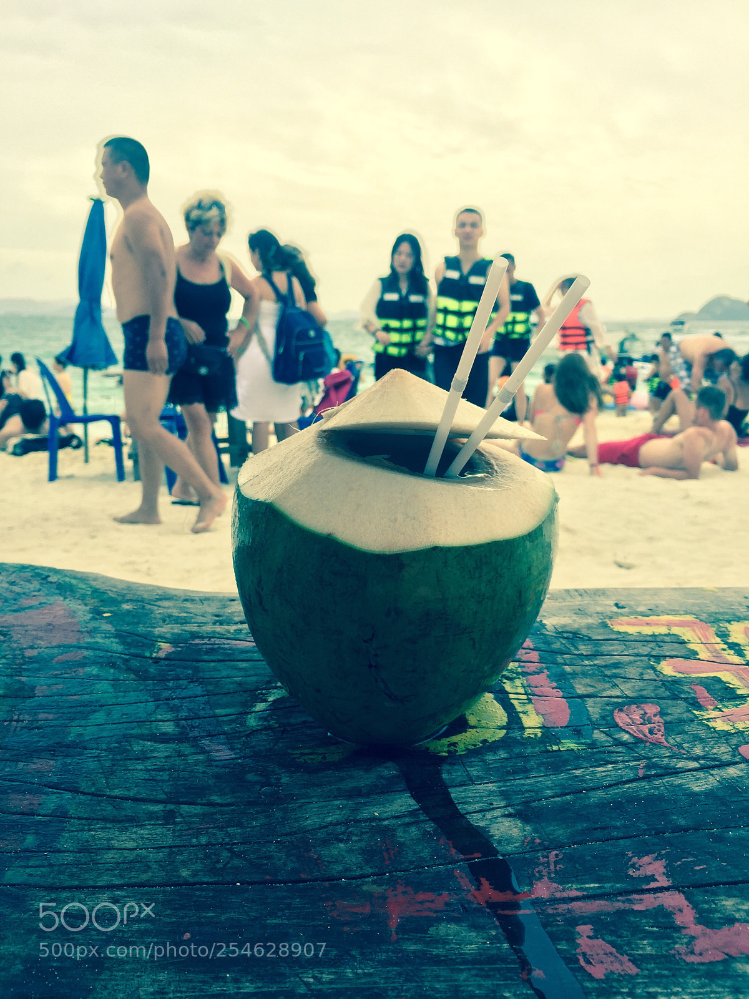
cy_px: 500
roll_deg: -0.5
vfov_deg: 61.7
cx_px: 374
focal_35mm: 29
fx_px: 837
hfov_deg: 48.2
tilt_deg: -10.8
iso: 32
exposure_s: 1/682
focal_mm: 4.15
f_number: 2.2
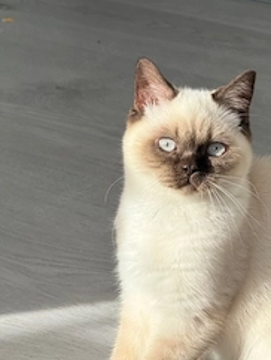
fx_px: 2063
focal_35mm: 198
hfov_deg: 7.5
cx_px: 222
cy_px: 205
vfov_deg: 10.0
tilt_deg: -22.4
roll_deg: -1.6
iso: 50
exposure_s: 1/105
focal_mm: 15.66
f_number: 2.8
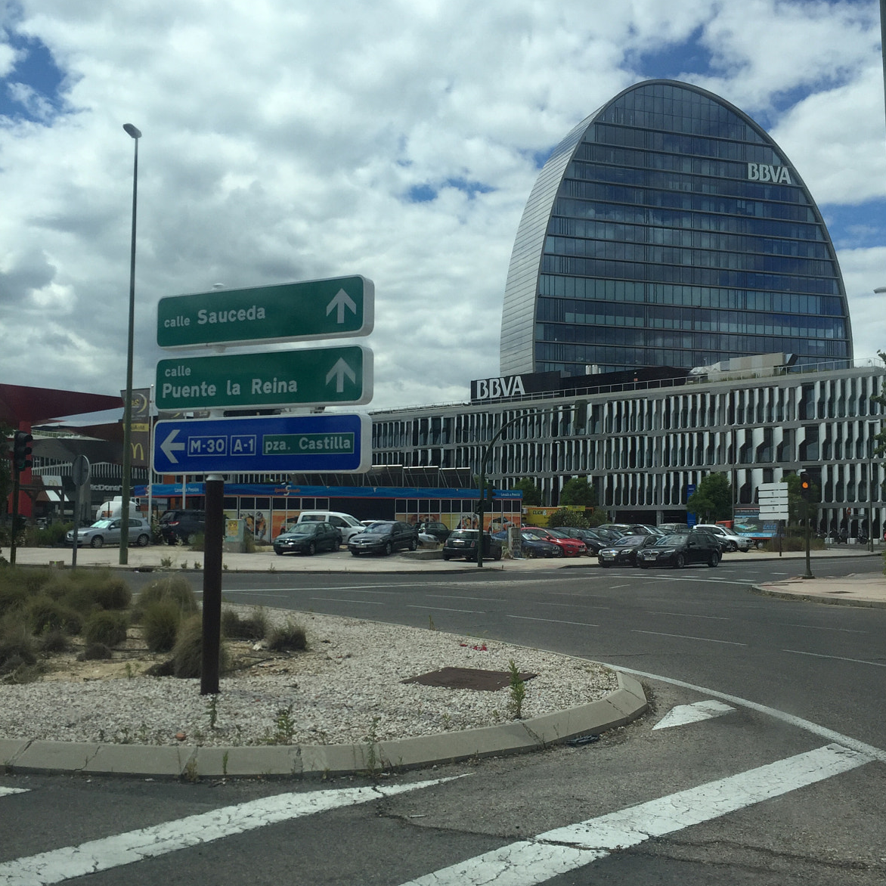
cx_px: 453
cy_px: 450
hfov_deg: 47.2
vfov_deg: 47.2
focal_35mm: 35
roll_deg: -1.1
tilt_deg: +0.7
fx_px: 1014
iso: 32
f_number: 2.2
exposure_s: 1/3049
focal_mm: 4.15
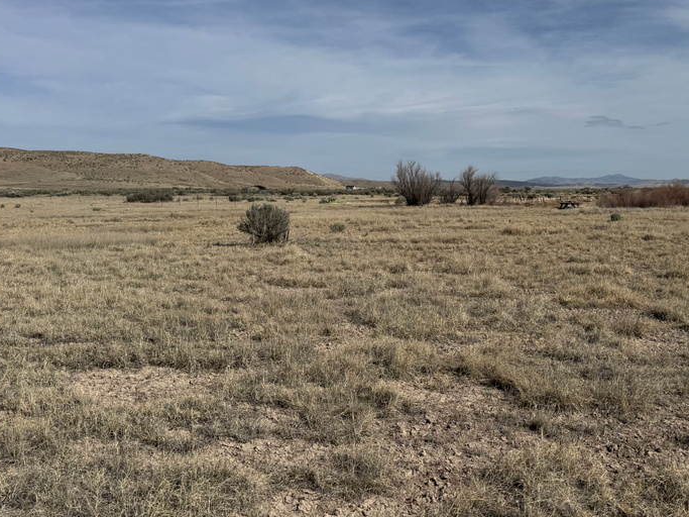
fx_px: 716
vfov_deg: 39.6
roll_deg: -0.4
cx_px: 439
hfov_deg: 50.7
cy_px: 242
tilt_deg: -4.7
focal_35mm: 36
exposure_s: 1/10417
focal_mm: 6.76
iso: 80
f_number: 1.78
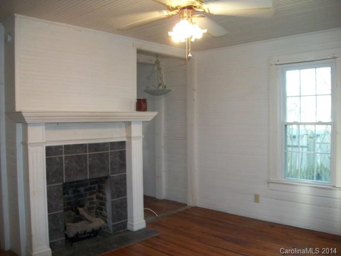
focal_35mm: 32
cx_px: 170
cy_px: 128
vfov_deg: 44.2
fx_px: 315
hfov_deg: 56.8
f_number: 2.9
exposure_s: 1/30
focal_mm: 5.7
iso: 160
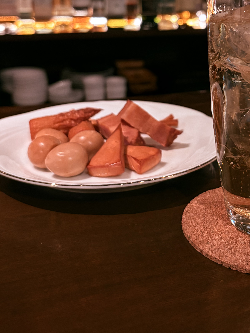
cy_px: 78
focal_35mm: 43
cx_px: 168
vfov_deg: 42.3
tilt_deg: -10.3
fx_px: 414
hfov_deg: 33.3
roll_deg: +0.8
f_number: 1.6
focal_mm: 5.96
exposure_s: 1/25
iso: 500
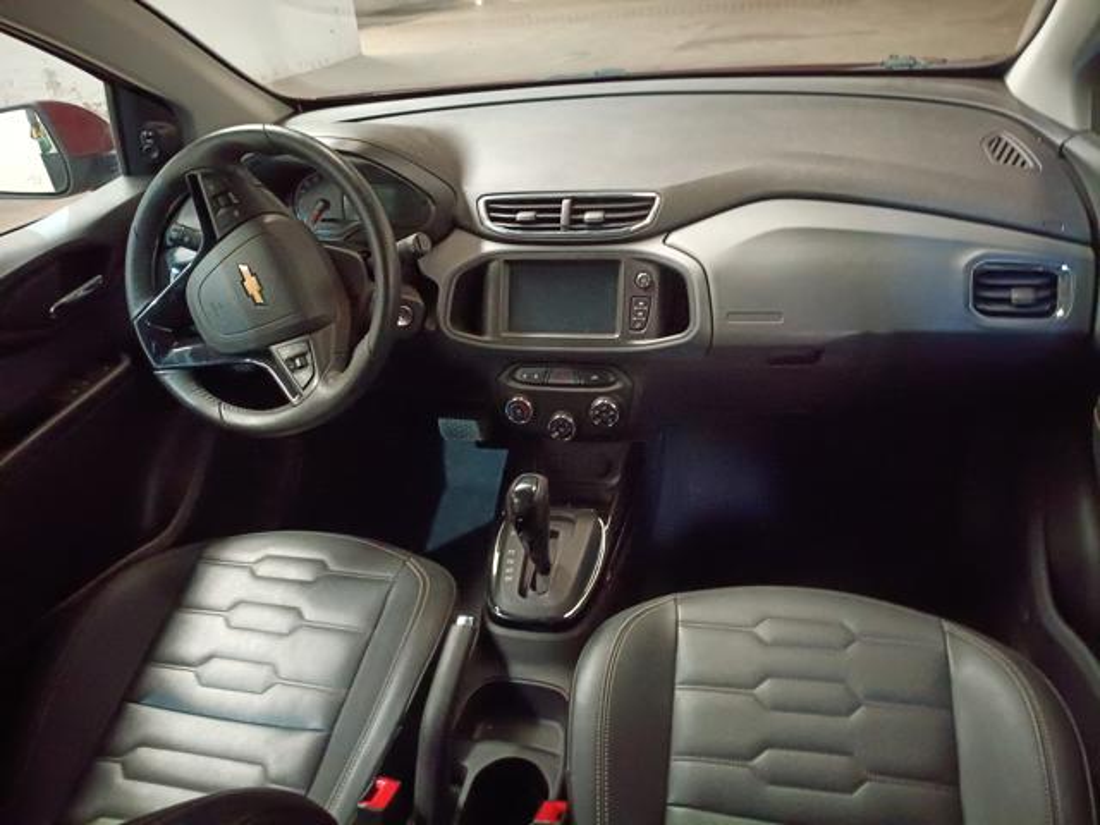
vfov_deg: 53.1
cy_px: 412
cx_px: 550
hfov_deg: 67.3
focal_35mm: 26
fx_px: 826
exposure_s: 1/24
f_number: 1.8
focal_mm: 4.81
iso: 6668
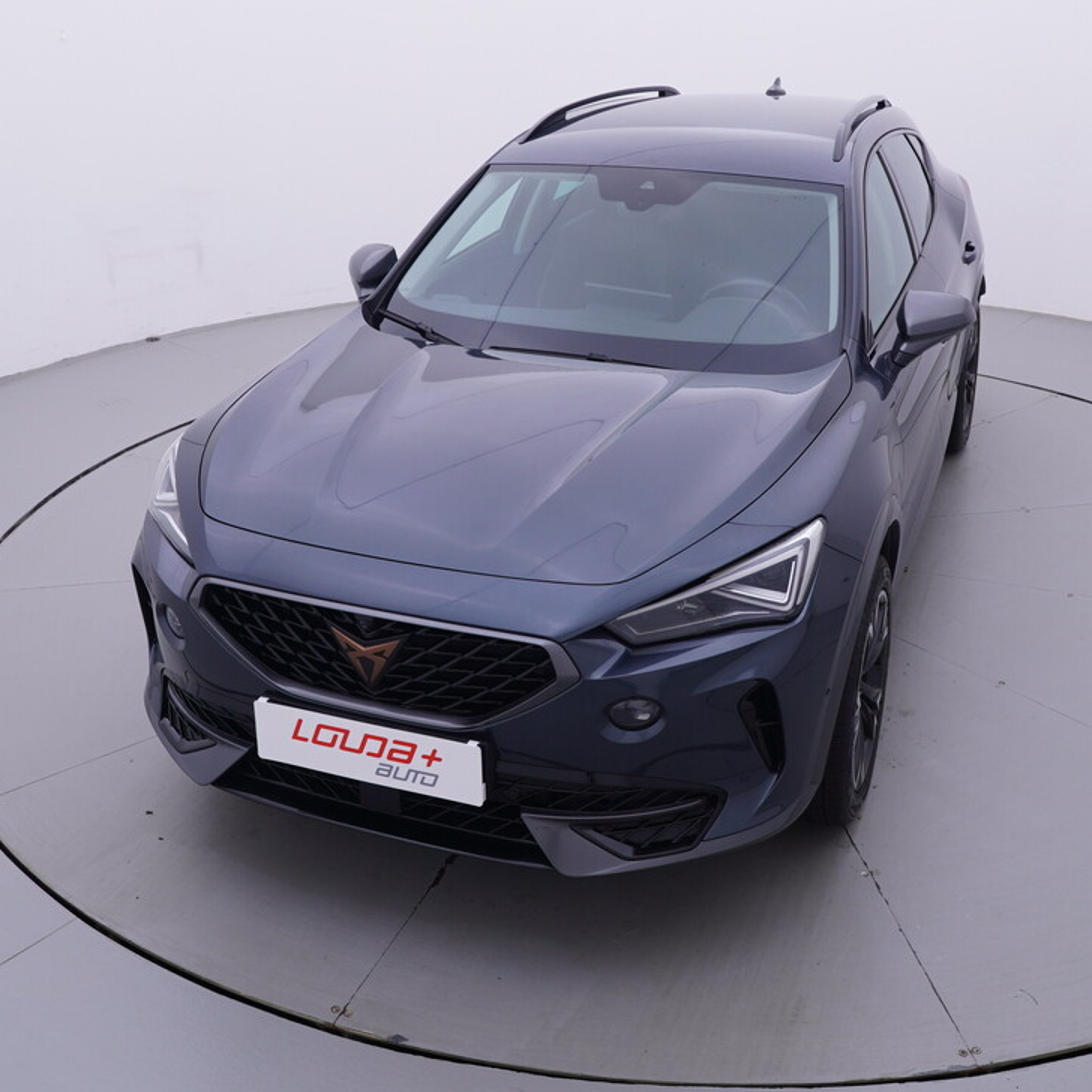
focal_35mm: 38
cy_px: 411
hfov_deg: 44.0
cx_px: 591
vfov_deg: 43.7
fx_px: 1351
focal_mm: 15
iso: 200
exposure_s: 1/80
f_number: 5
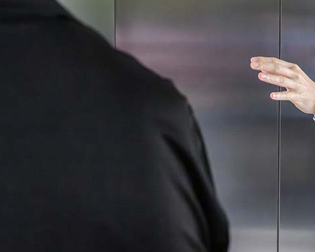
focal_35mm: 93
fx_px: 867
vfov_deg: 16.4
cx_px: 257
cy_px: 48
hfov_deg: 20.3
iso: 14400
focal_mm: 49
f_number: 6.3
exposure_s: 1/250
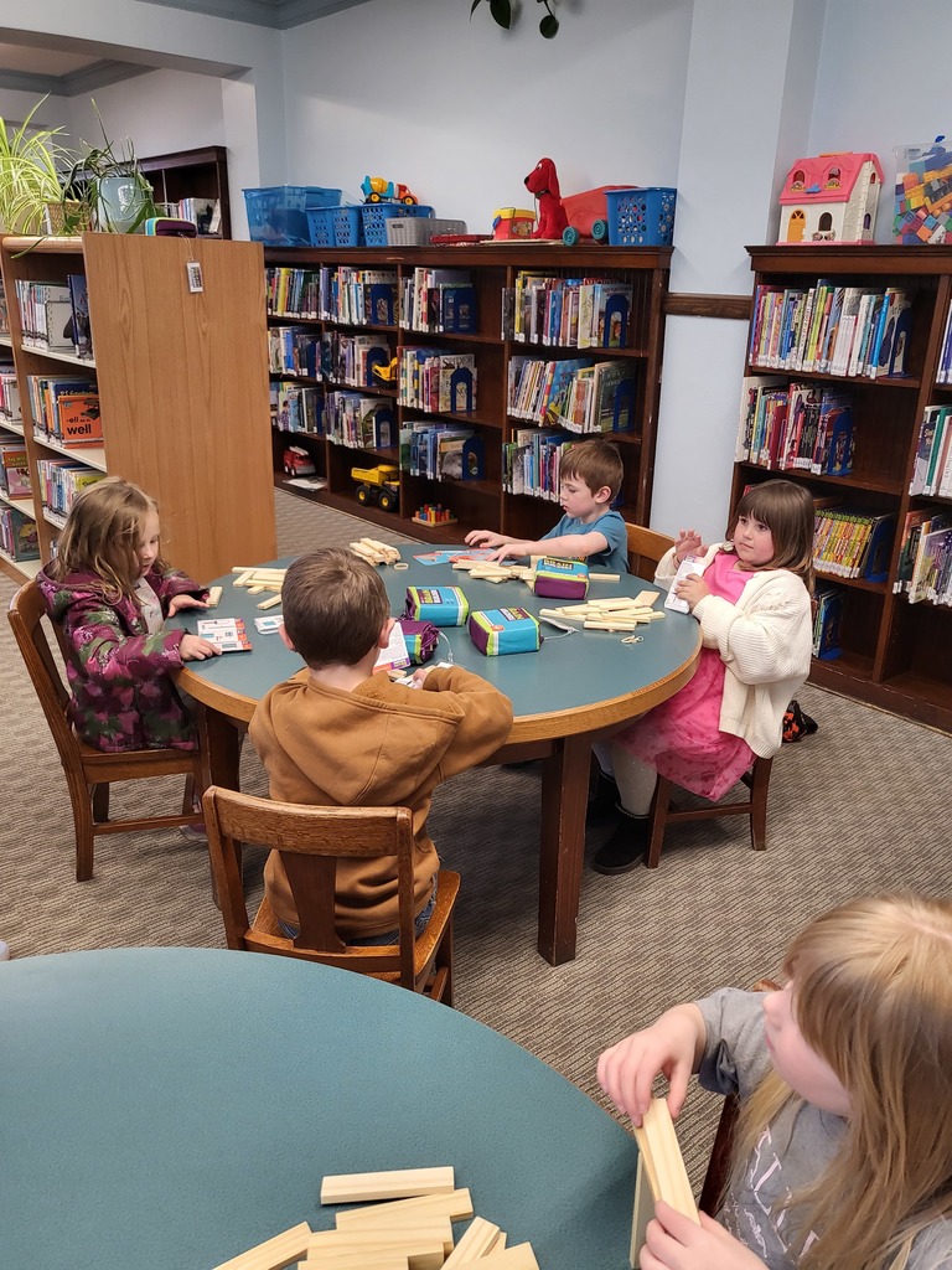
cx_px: 476
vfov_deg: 67.3
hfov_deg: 53.1
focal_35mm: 26
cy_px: 635
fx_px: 953
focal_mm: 4.25
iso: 320
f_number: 1.8
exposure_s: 1/120
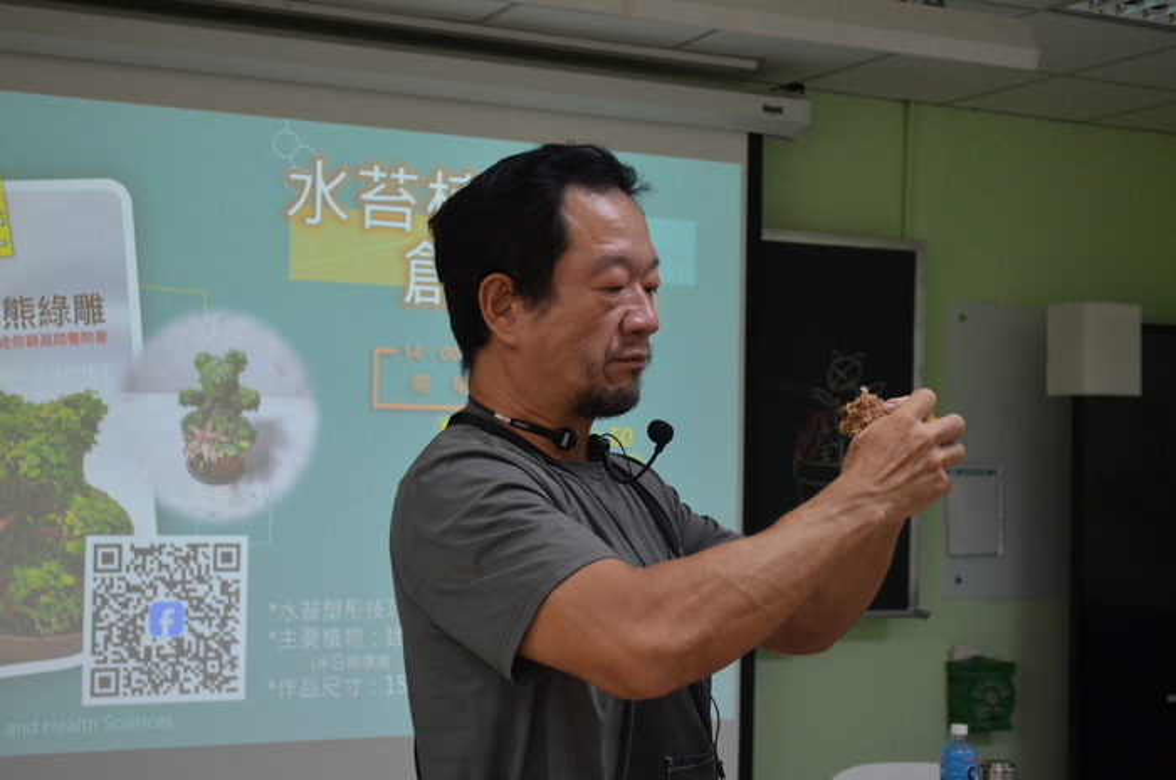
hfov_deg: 35.1
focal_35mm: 57
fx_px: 1859
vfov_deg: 23.7
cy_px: 390
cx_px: 588
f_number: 5.6
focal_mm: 38
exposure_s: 1/160
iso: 800
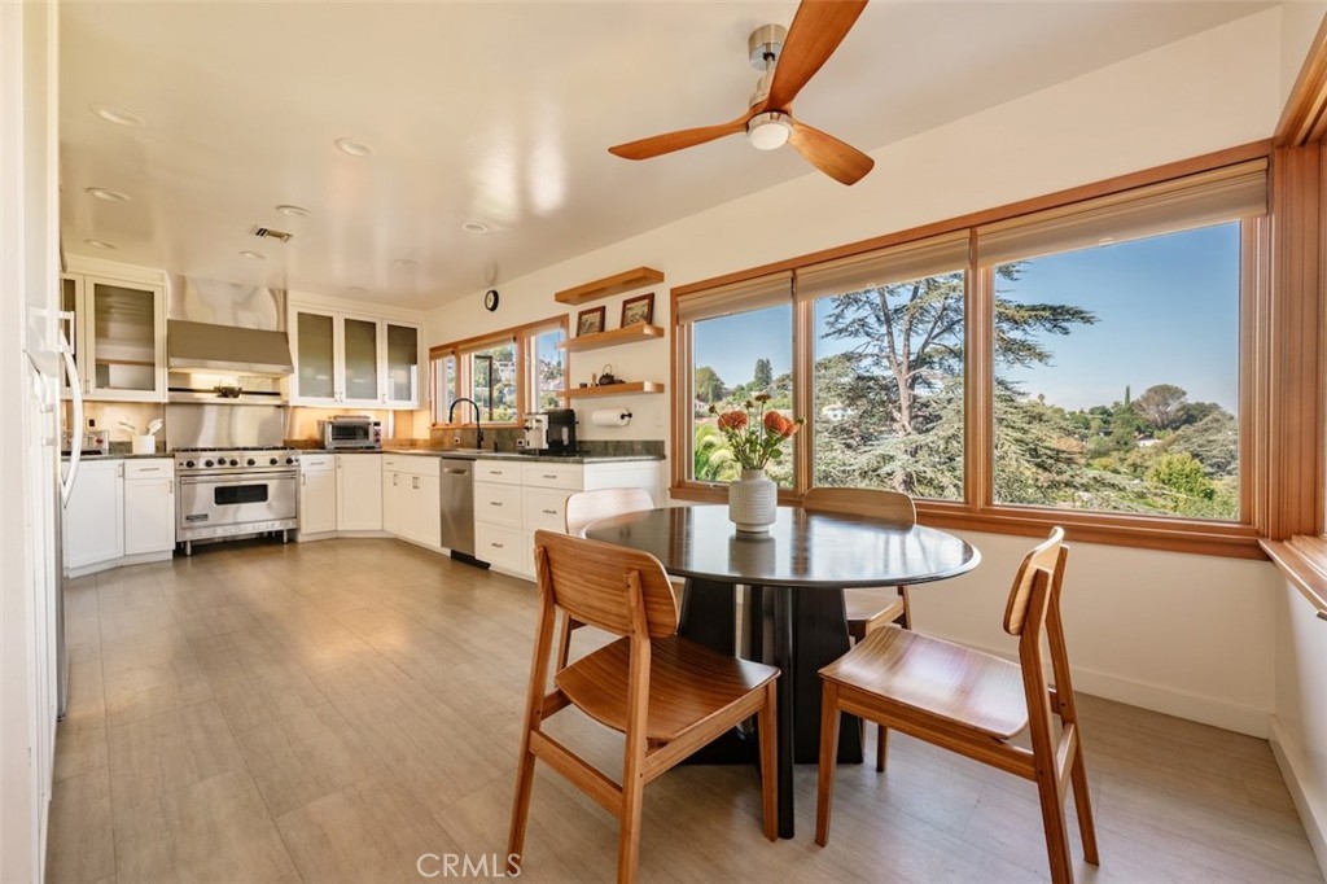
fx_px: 516
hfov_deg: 104.3
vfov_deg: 81.2
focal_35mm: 14
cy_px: 442
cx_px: 664
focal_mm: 14
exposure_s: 1/13
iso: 640
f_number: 9
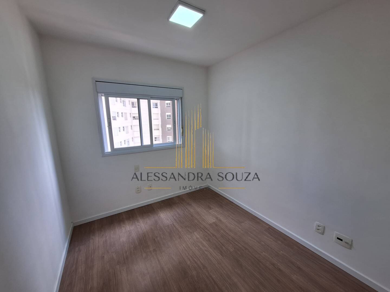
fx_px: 146
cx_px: 195
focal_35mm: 13
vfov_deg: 89.9
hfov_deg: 106.2
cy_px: 146
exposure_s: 1/120
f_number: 2.2
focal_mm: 1.74
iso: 64
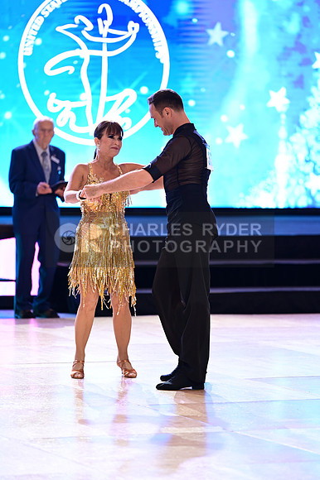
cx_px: 160
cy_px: 240
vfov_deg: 11.8
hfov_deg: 7.8
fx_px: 2336
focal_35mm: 175
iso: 2000
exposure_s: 1/320
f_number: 2.8
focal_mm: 175
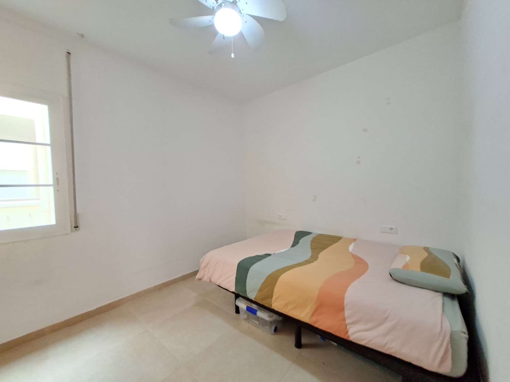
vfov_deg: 89.9
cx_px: 255
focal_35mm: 13
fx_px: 192
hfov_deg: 106.2
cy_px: 191
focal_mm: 1.74
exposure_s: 1/20
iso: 500
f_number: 2.2
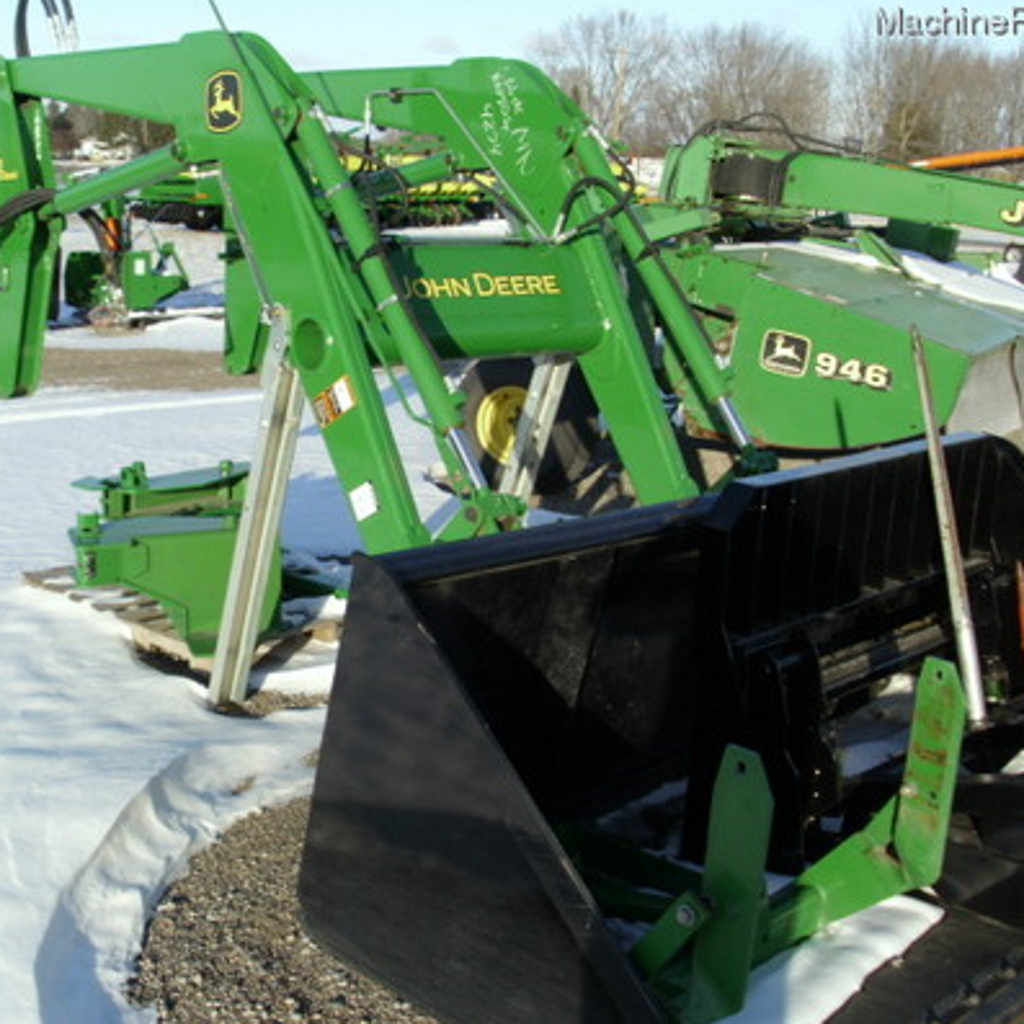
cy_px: 511
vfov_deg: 36.8
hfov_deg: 36.8
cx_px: 480
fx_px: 1540
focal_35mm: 46
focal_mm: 6.36
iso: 50
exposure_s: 1/331
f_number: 4.3
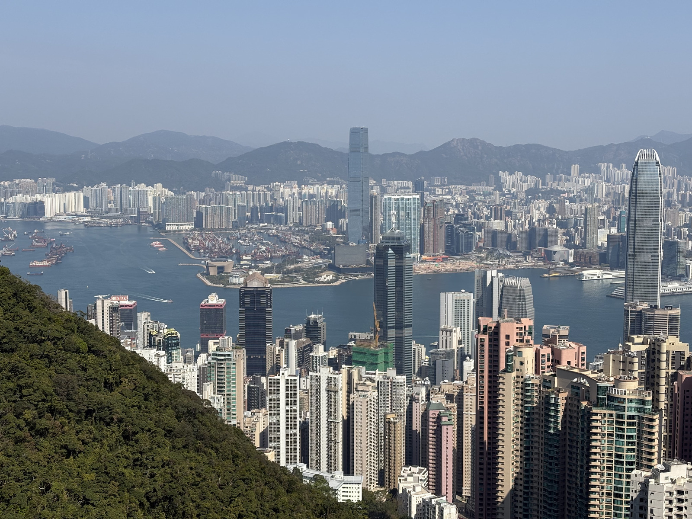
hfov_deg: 36.8
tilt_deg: -6.2
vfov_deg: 28.0
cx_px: 346
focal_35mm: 52
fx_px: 1040
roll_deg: +0.2
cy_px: 260
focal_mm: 5.96
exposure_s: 1/4329
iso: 32
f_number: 1.6
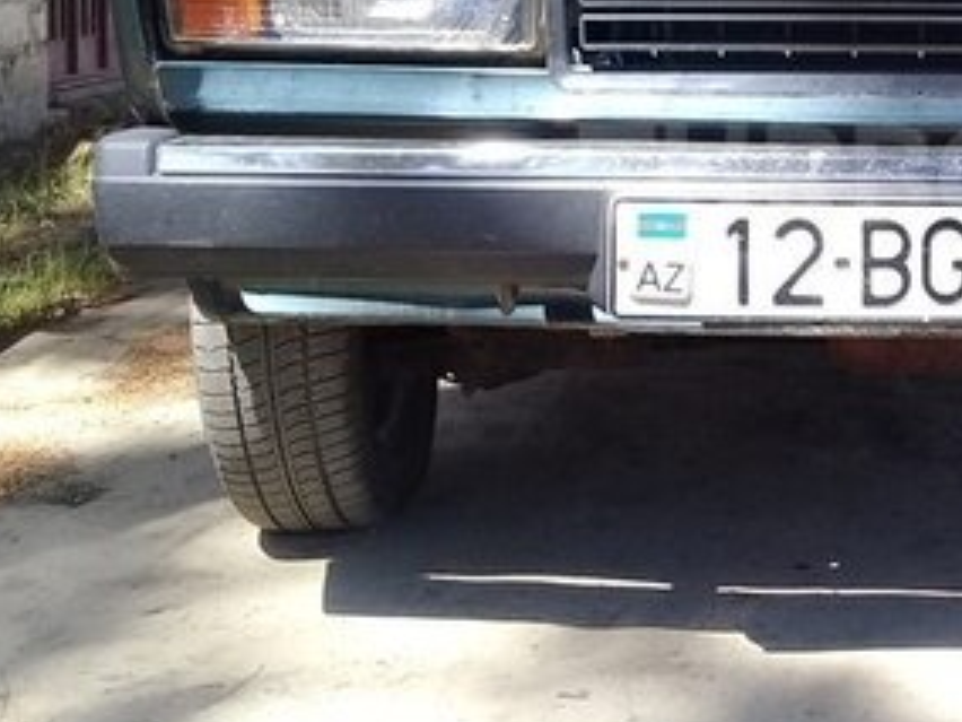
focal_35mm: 72
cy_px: 175
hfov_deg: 25.9
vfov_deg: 20.3
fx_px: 2001
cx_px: 925
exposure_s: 1/198
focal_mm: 3.3
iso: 50
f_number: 2.2
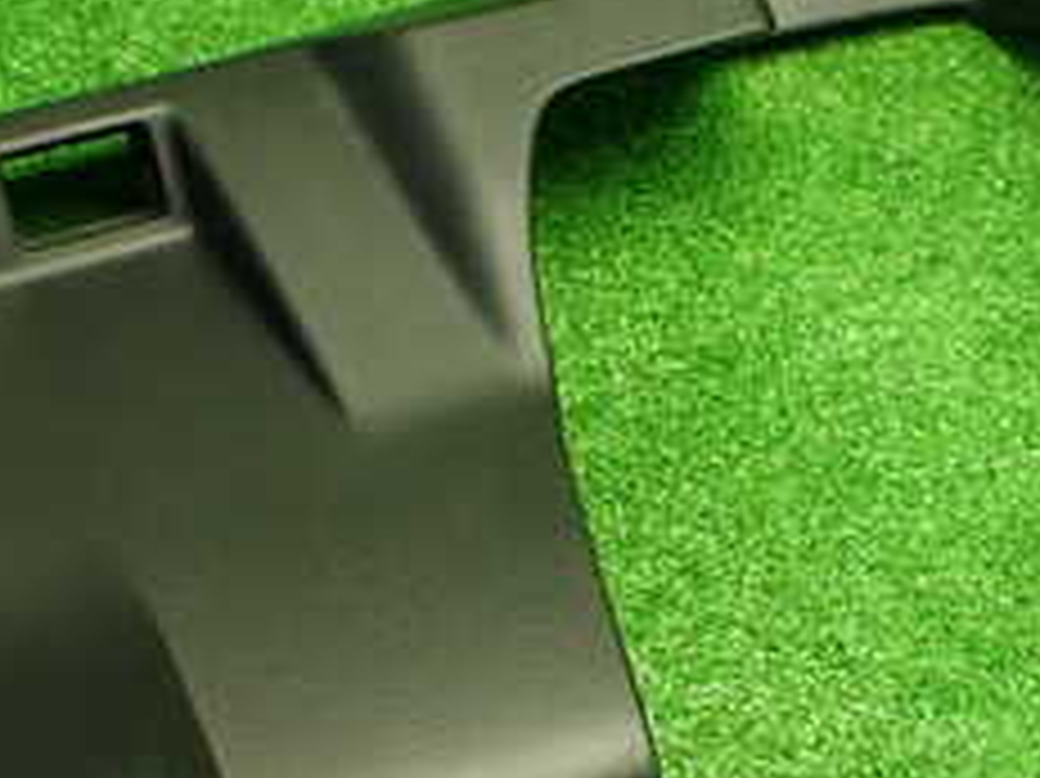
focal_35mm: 78
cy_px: 472
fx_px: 2342
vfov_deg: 18.9
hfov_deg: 25.0
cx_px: 608
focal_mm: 5.4
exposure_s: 1/100
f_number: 2.3
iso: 800
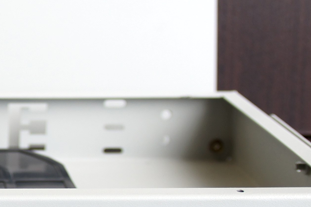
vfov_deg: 9.8
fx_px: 1209
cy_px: 154
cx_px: -116
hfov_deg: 14.0
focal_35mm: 140
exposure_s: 1/40
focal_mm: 24
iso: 100
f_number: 4
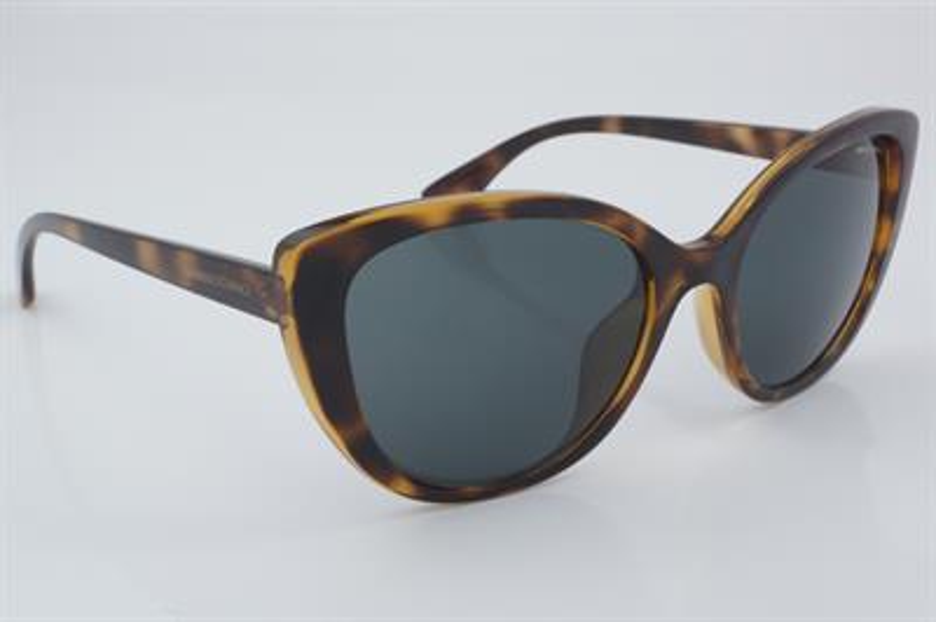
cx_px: 468
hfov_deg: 33.4
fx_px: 1559
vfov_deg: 22.6
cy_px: 311
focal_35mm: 60
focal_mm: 40
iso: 100
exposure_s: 1/4
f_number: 32
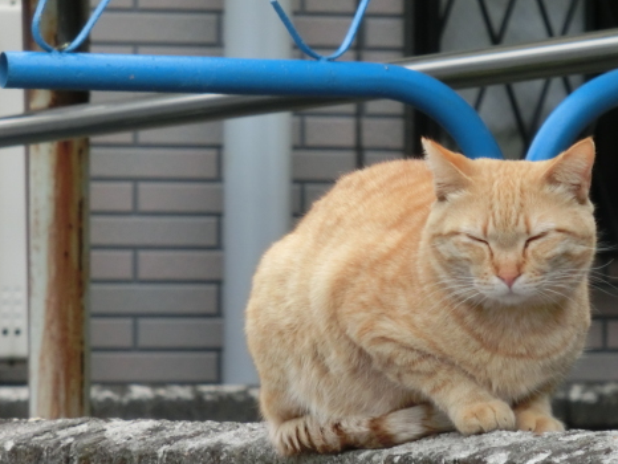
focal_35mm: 412
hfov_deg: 4.8
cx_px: 399
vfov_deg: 3.6
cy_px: 314
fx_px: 7359
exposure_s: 1/200
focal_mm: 53
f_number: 5.9
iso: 400
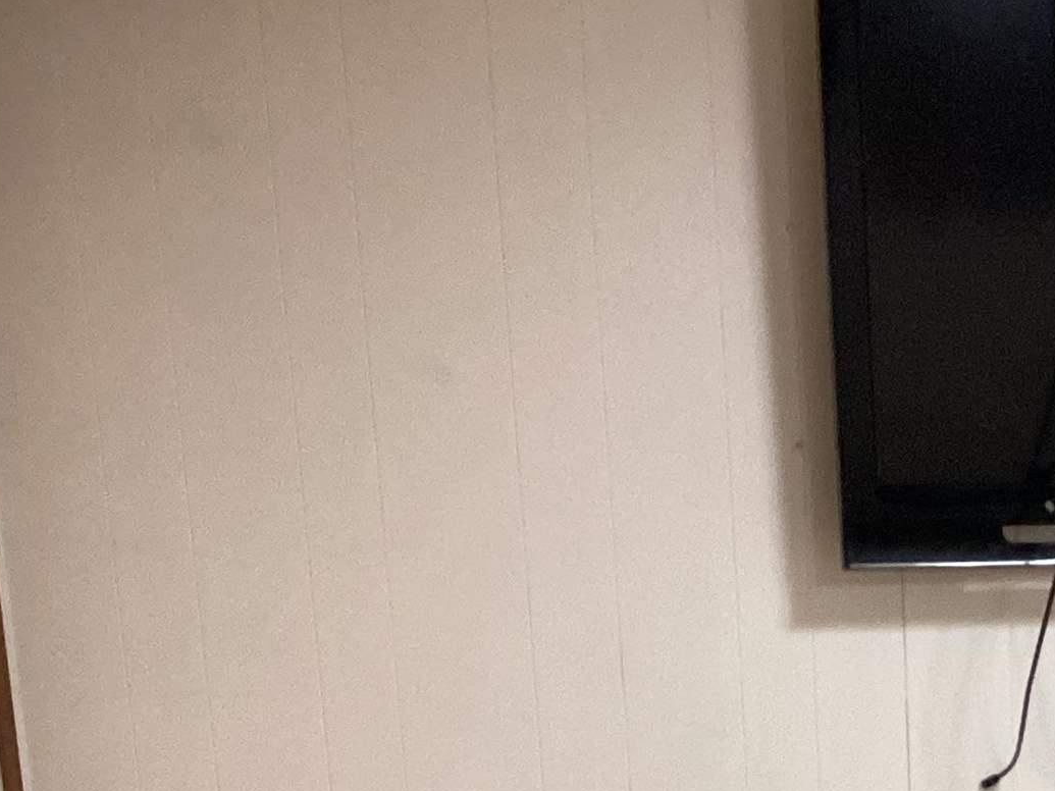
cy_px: 1106
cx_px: 1290
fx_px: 2804
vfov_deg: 15.1
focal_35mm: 92
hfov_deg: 19.9
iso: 320
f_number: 2.4
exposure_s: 1/60
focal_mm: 3.3
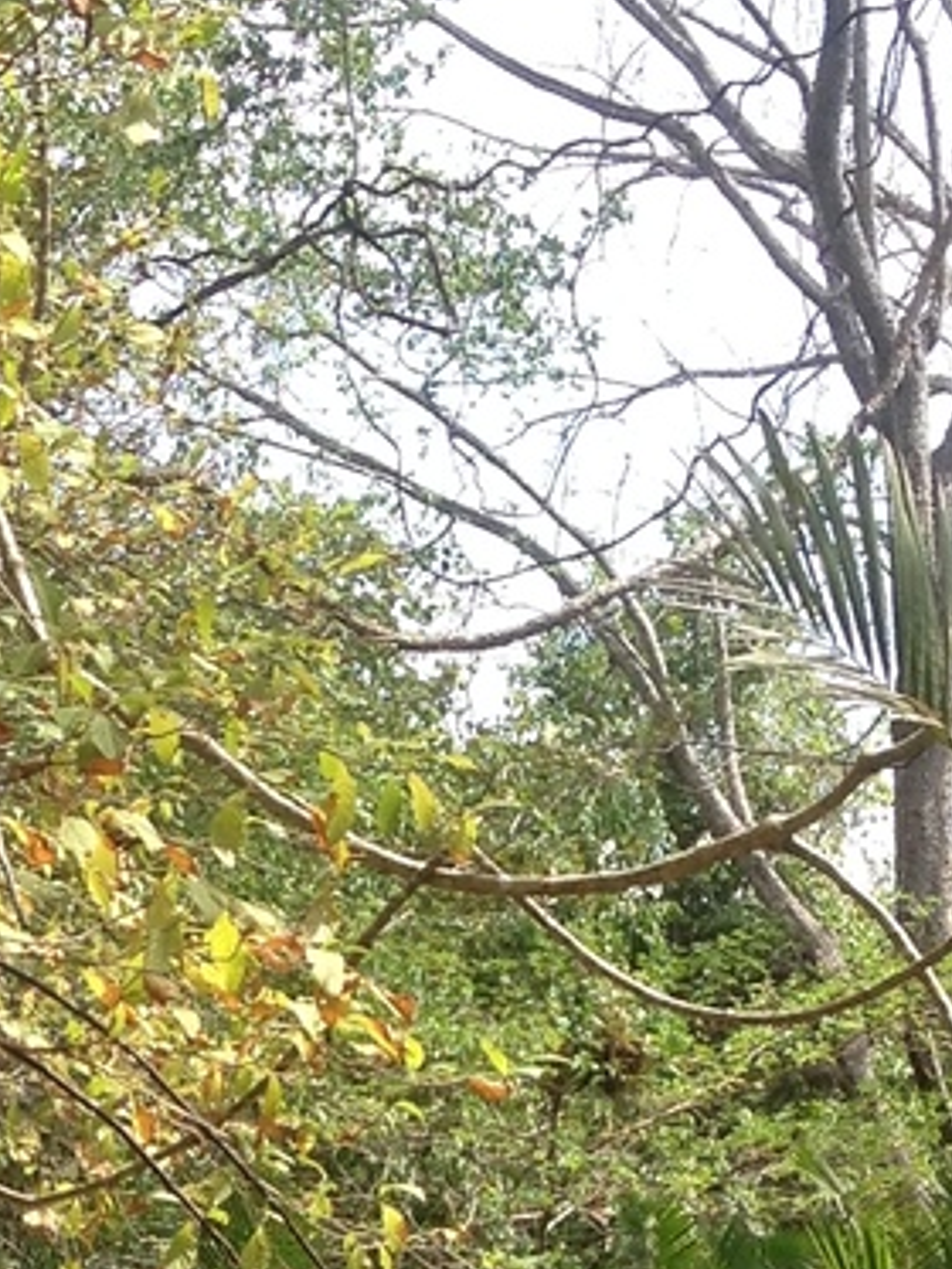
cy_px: 2028
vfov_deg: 12.4
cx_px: 68
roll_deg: +2.3
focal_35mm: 150
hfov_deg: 9.8
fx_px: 5497
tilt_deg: -8.6
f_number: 2.4
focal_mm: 4.28
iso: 50
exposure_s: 1/488
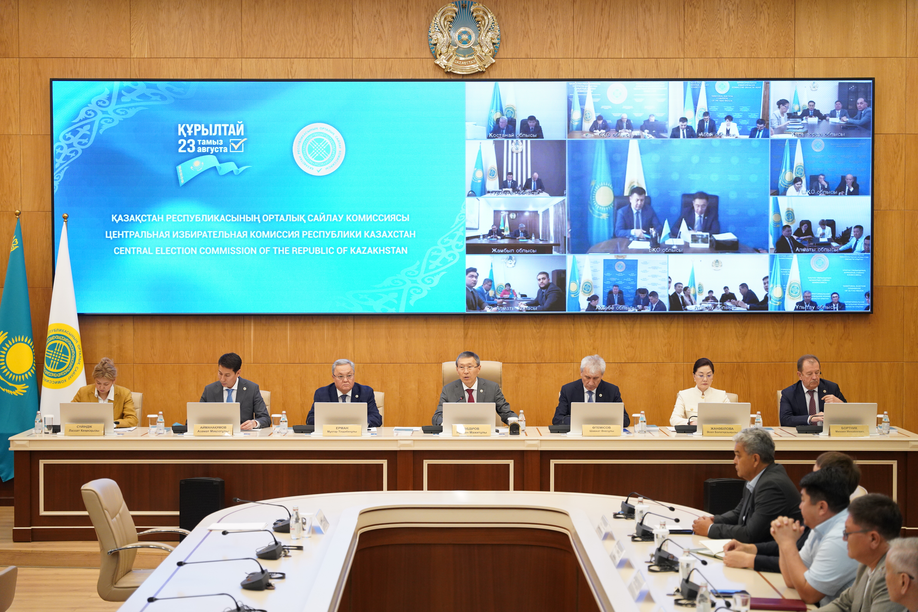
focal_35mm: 63
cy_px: 306
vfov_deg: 21.7
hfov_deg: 32.0
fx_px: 1599
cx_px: 459
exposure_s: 1/250
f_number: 2.8
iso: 2000
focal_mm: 62.7
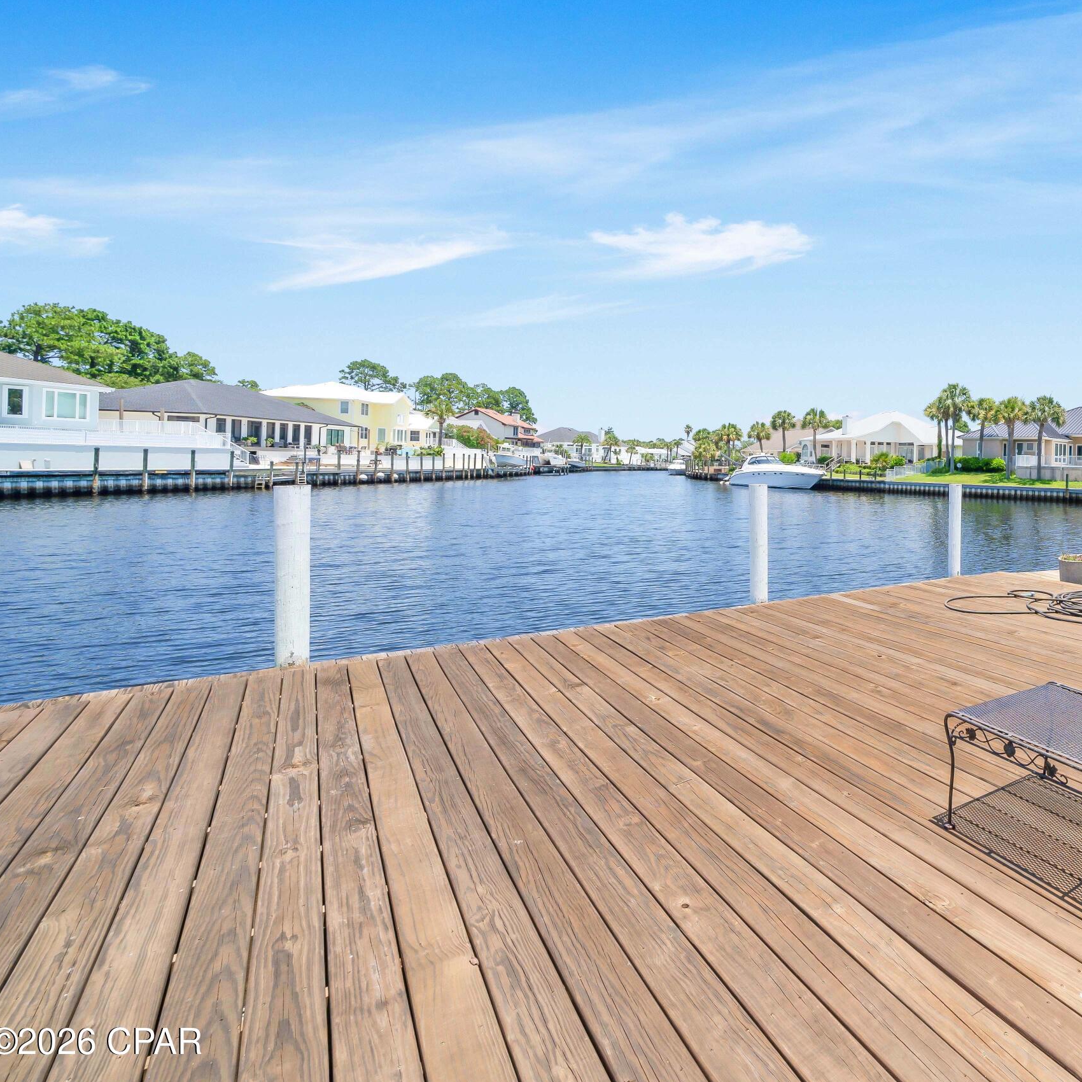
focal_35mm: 18
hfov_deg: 68.4
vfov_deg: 80.2
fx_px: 637
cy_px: 463
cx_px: 942
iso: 100
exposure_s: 1/160
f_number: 10
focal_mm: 12
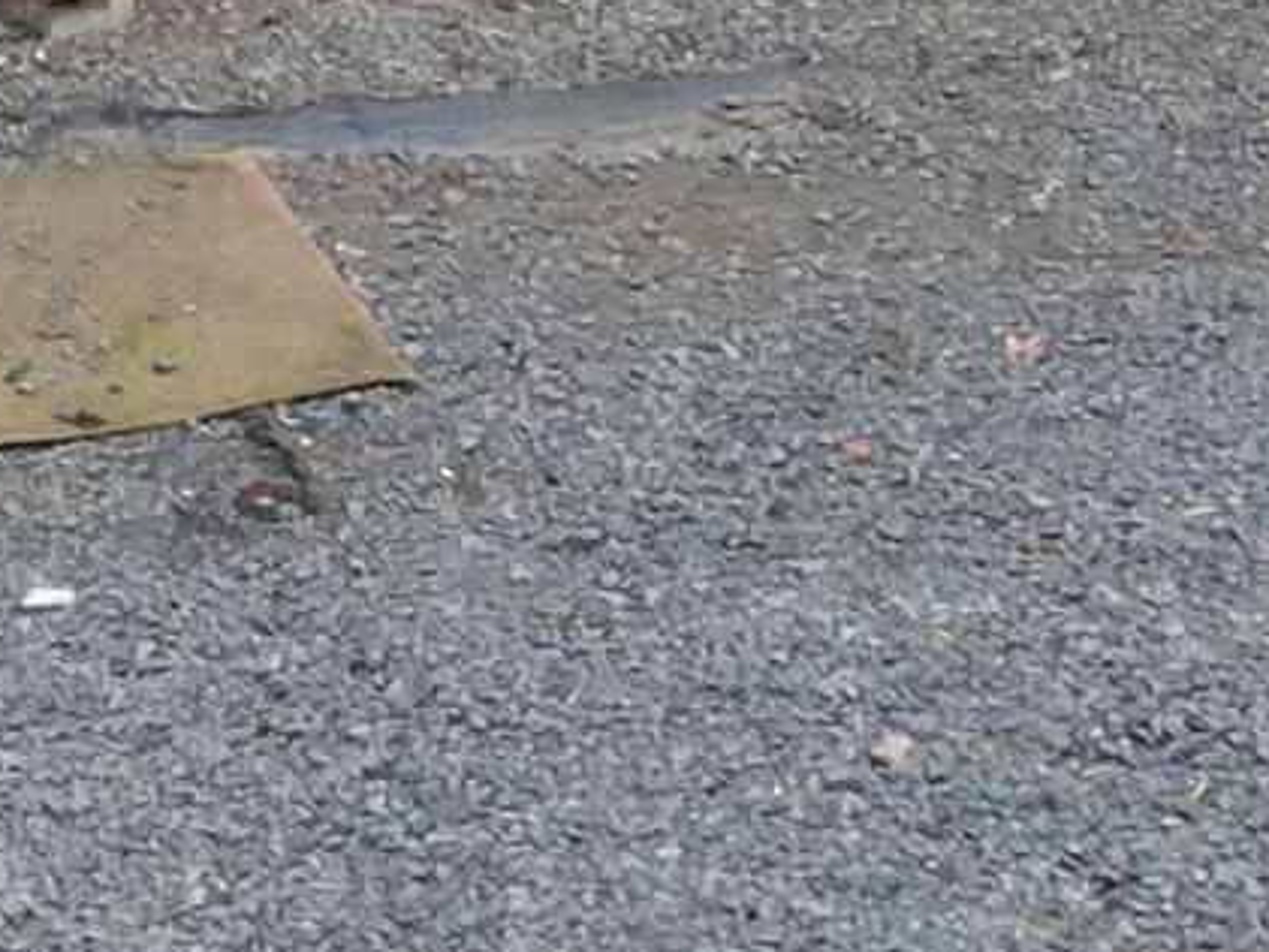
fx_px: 6417
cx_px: 3
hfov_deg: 11.2
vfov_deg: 8.3
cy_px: -593
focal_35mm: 175
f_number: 1.7
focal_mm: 6.72
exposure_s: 1/50
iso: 110
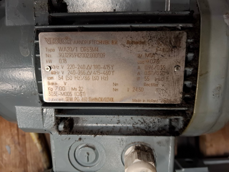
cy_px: 86
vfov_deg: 58.9
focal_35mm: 23
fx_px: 152
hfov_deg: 73.9
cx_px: 114
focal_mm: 5.54
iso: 320
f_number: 1.8
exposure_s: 1/33
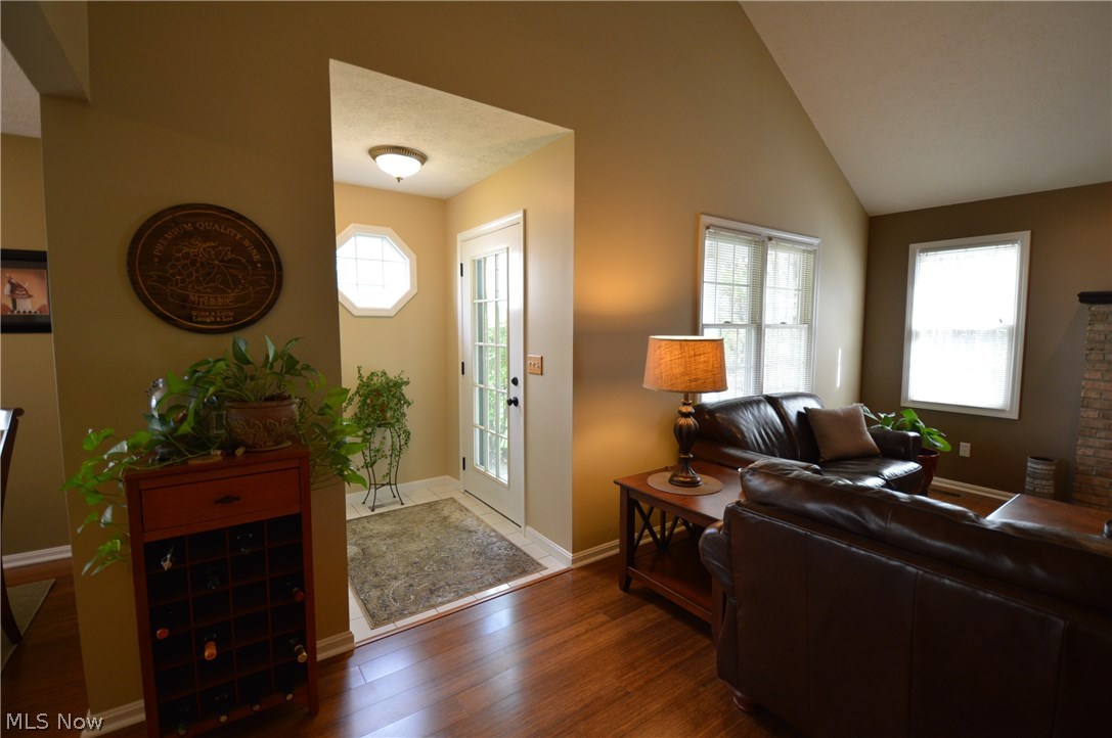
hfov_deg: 100.5
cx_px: 556
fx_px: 463
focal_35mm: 15
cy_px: 369
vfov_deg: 77.2
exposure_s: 1/60
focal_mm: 10
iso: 450
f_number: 3.5
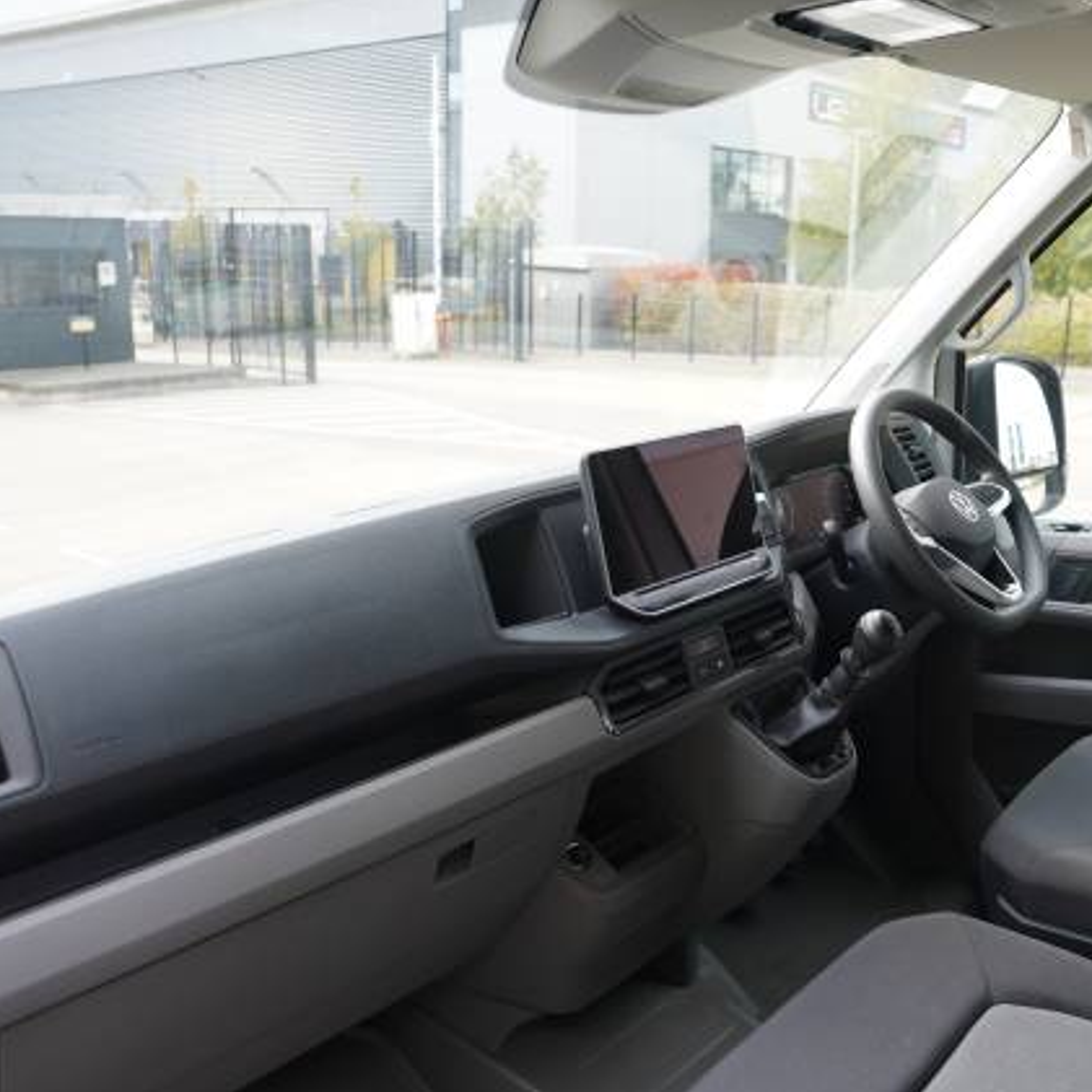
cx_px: 724
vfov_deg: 52.5
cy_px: 542
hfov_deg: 51.6
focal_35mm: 31
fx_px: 1106
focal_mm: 24
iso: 200
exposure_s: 1/60
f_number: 4
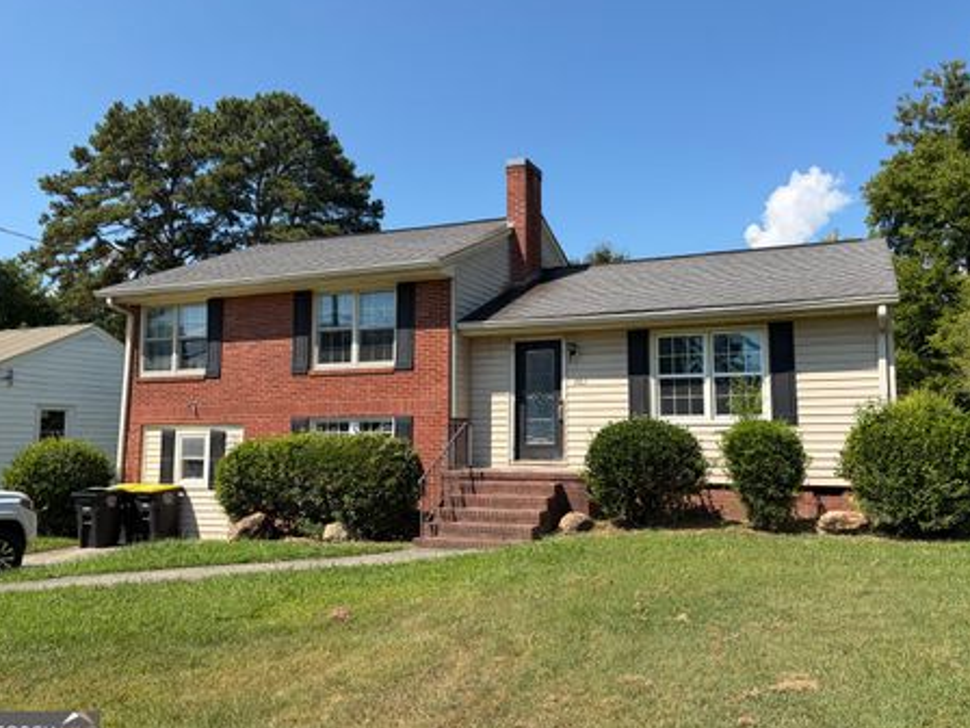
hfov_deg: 61.6
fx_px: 813
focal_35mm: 29
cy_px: 346
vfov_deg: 48.2
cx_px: 520
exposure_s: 1/2865
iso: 50
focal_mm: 5.96
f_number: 1.6
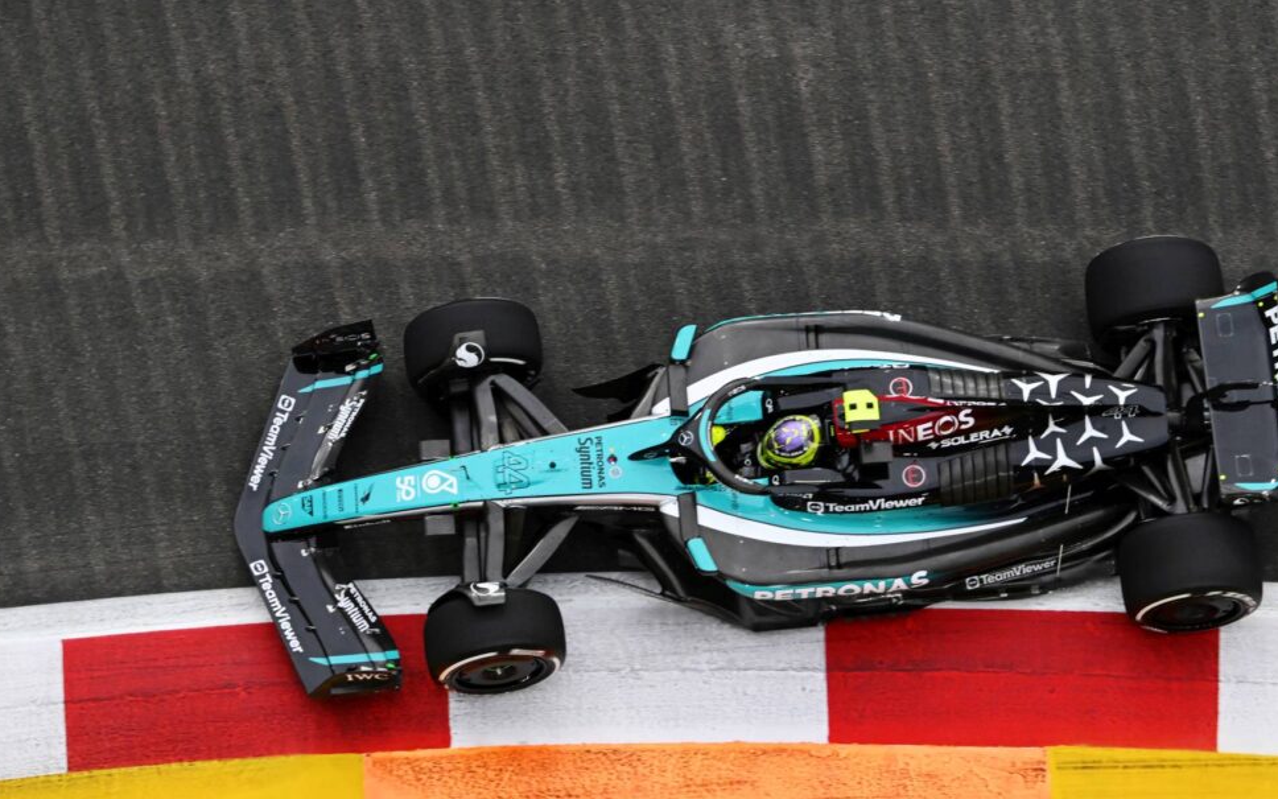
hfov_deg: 20.6
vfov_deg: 13.0
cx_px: 757
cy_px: 427
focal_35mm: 101
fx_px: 3518
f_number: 8
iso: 1600
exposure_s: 1/1000
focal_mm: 82
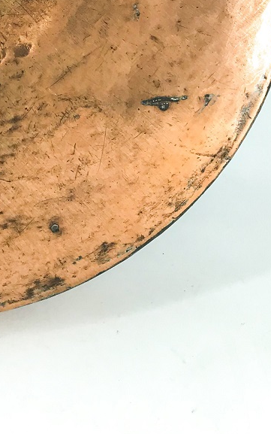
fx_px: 980
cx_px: -47
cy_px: -130
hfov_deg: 15.2
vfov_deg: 22.3
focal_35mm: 83
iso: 20
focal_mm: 3.99
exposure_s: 1/449
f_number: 1.8
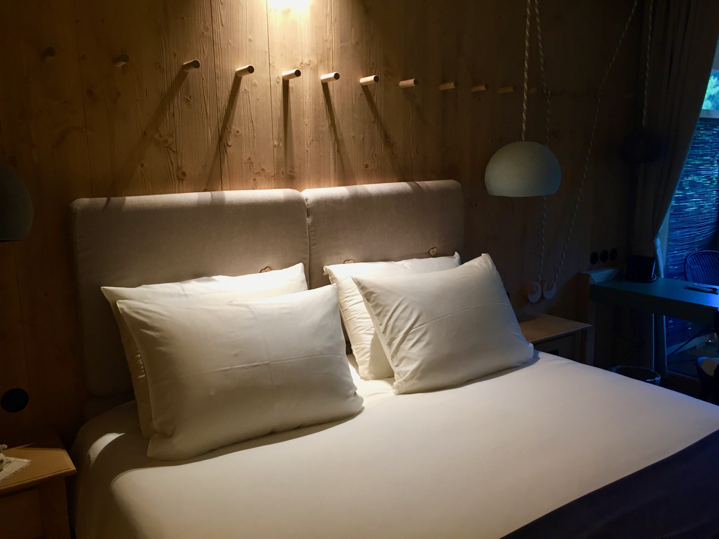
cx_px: 360
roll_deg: +0.3
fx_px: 602
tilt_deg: -8.2
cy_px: 270
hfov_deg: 61.7
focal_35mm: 29
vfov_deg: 48.2
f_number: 2.2
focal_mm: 4.15
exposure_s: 1/33
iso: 125
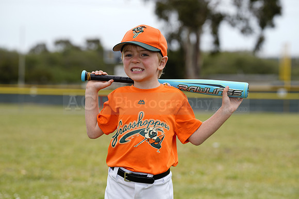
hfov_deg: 14.7
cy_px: 100
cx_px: 150
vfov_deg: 9.8
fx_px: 1163
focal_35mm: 140
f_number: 5.6
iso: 50
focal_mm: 140
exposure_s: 1/250
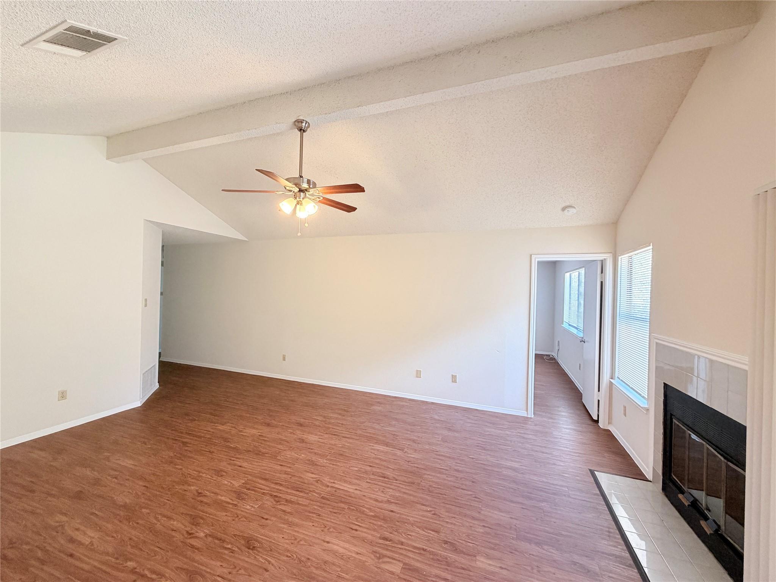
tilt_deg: -0.2
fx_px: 314
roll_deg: -0.9
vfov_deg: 85.7
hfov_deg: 102.1
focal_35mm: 14
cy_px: 291
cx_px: 388
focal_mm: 2.22
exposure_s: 1/60
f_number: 2.2
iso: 200
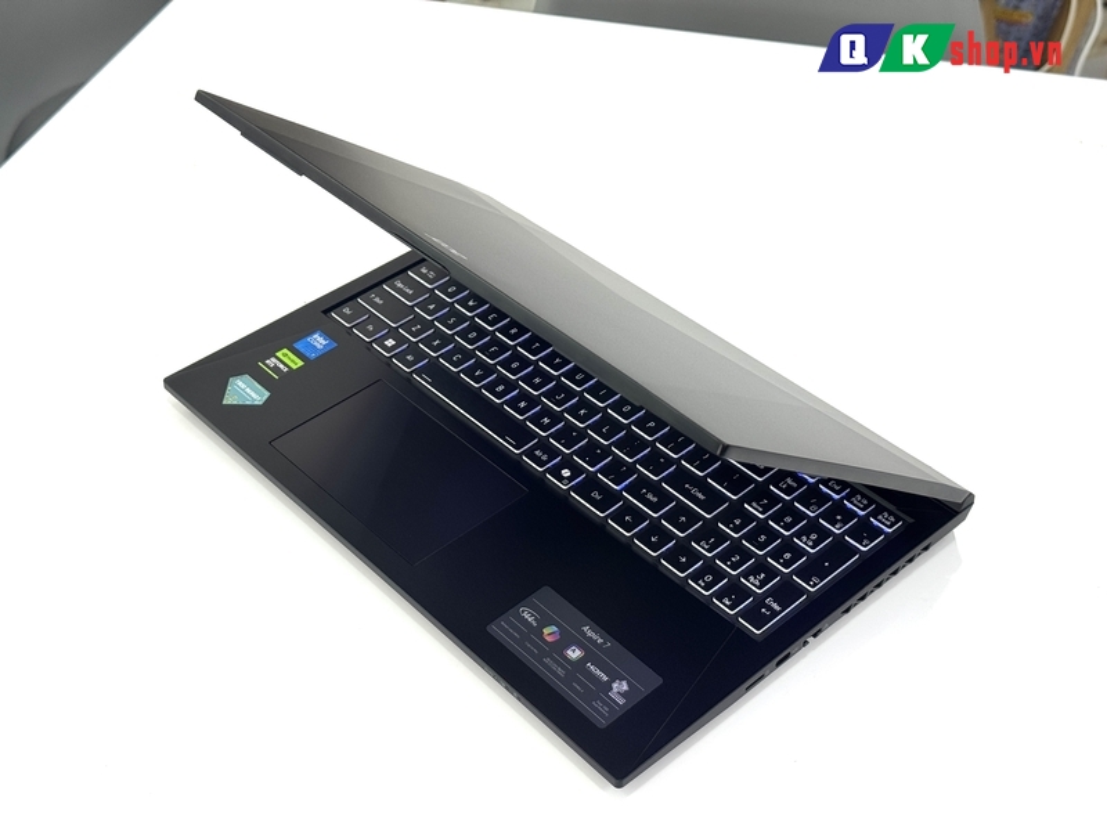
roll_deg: +1.8
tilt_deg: -41.7
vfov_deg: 30.3
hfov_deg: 39.7
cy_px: 415
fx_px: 1535
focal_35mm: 48
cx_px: 554
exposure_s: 1/121
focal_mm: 6.76
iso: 64
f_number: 1.78
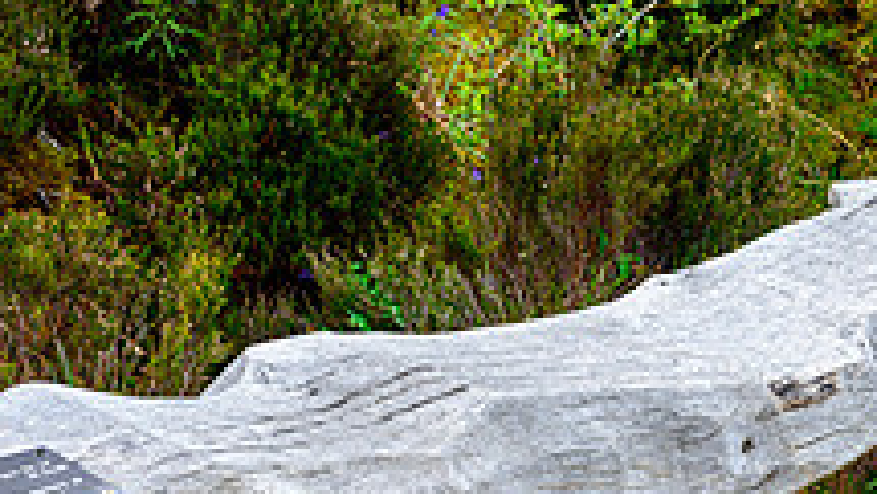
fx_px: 1907
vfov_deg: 14.2
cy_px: 620
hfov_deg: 25.4
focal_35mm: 82
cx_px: 710
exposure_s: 1/30
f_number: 8
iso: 250
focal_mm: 29
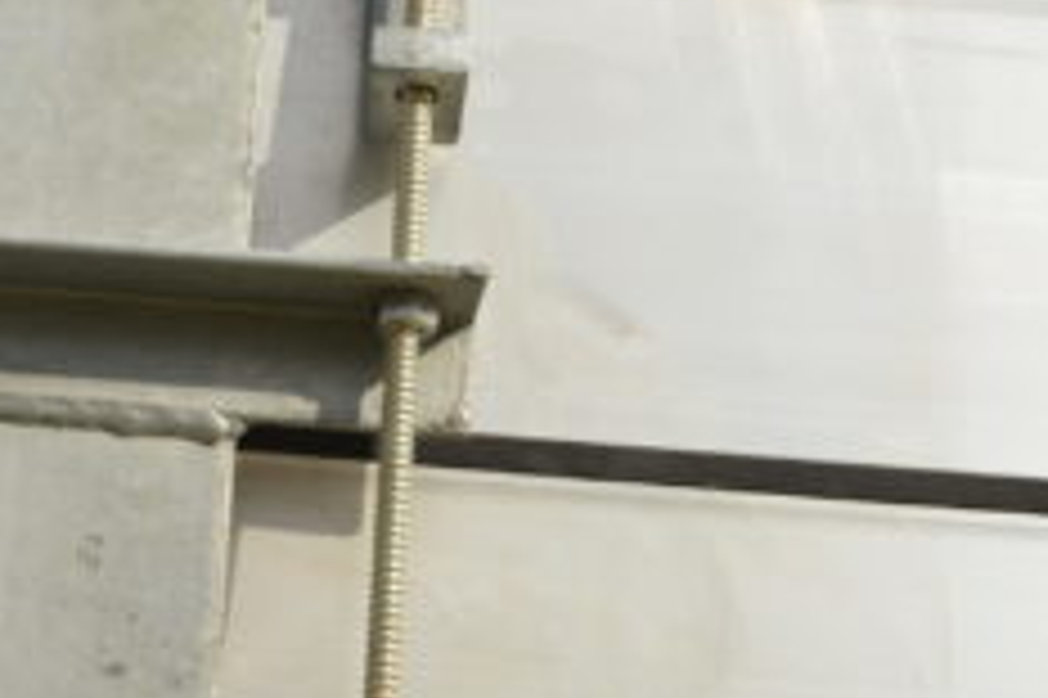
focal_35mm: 85
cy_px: 108
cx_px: -94
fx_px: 2473
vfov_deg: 15.9
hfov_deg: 22.6
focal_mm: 22
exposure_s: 1/320
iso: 100
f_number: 9
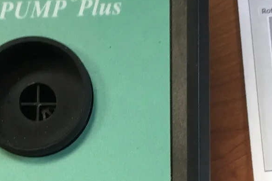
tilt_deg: -79.9
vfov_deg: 19.0
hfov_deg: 28.8
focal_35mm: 69
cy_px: 192
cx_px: 69
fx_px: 521
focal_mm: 4.15
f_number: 2.2
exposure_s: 1/30
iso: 100
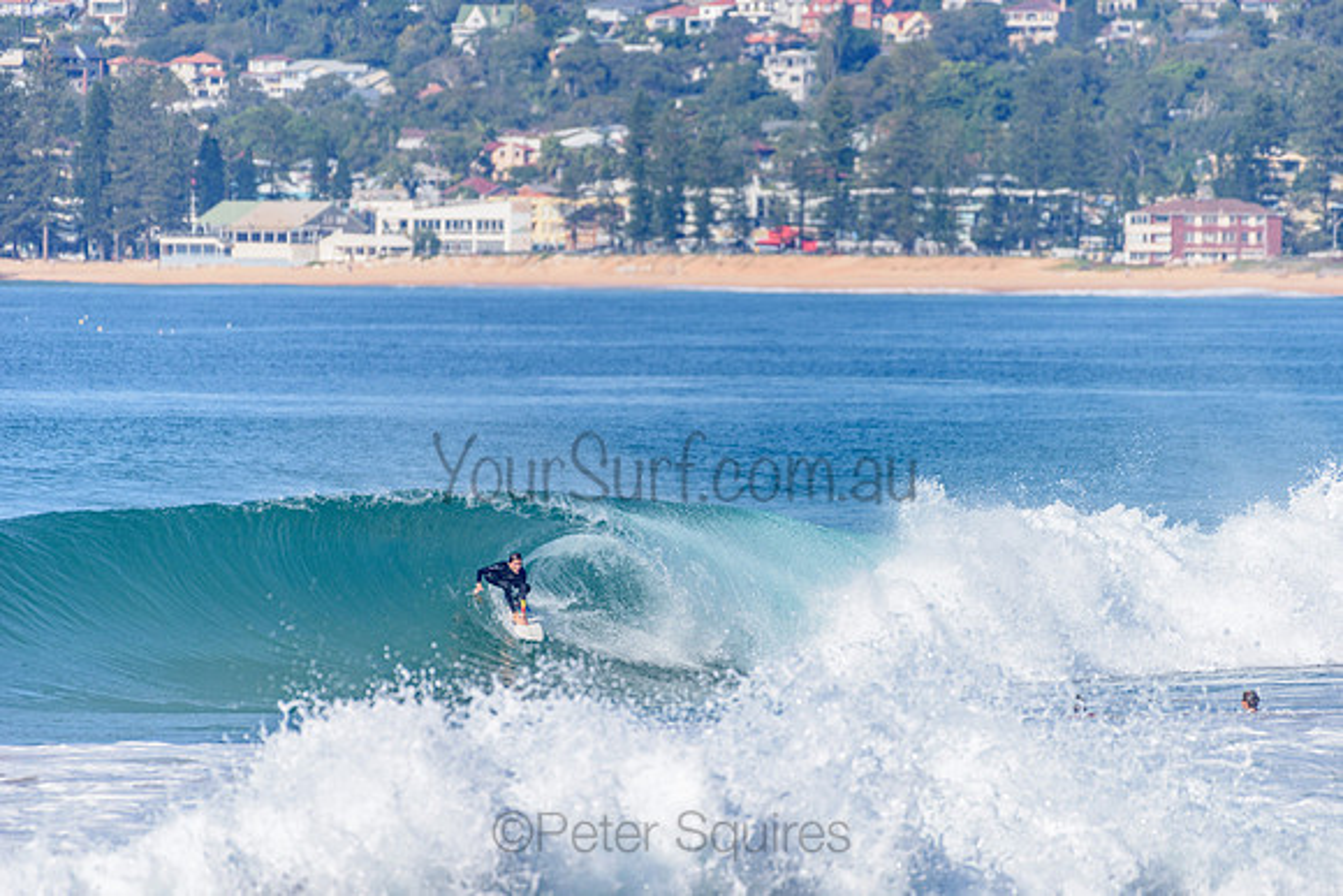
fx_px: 18656
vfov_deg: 2.8
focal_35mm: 500
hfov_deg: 4.1
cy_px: 448
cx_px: 672
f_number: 5.6
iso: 140
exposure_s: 1/2000
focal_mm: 500
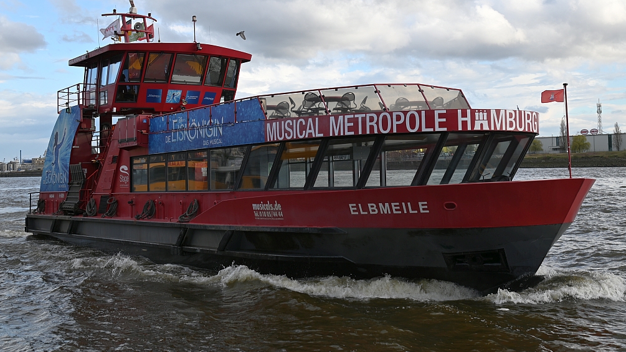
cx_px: 315
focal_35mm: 47
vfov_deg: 25.4
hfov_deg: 43.7
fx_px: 780
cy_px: 150
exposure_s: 1/250
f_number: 5.6
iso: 110
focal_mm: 44
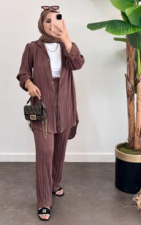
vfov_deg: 32.9
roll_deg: -0.7
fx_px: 381
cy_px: 101
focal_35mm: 62
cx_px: 75
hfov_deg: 21.0
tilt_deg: -9.9
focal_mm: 6.86
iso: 80
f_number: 1.78
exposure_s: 1/121
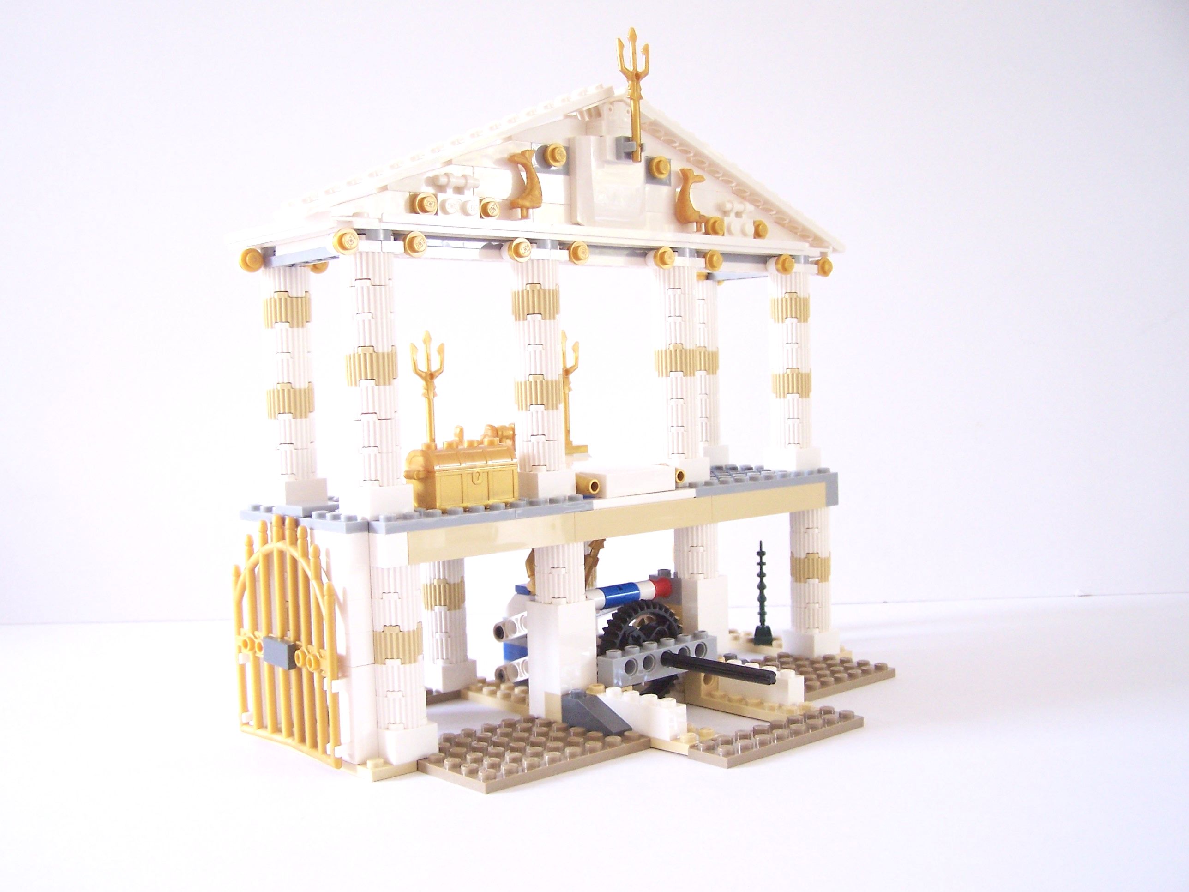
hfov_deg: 49.0
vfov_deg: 37.7
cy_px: 446
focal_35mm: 38
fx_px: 1305
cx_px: 594
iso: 200
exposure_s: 1/8
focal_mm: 6.3
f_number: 3.2
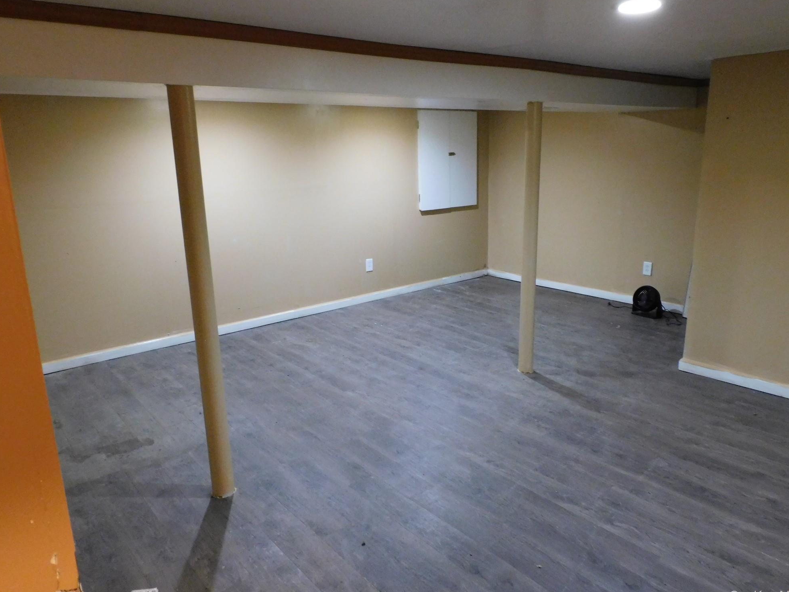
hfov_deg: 69.4
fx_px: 570
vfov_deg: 54.9
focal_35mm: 25
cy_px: 297
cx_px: 400
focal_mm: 4.3
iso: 640
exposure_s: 1/8
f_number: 3.3
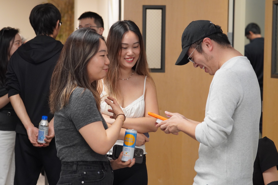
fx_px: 869
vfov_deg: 12.2
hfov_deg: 18.2
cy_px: 92
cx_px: 139
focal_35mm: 112
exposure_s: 1/160
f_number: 4
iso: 1600
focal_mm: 75
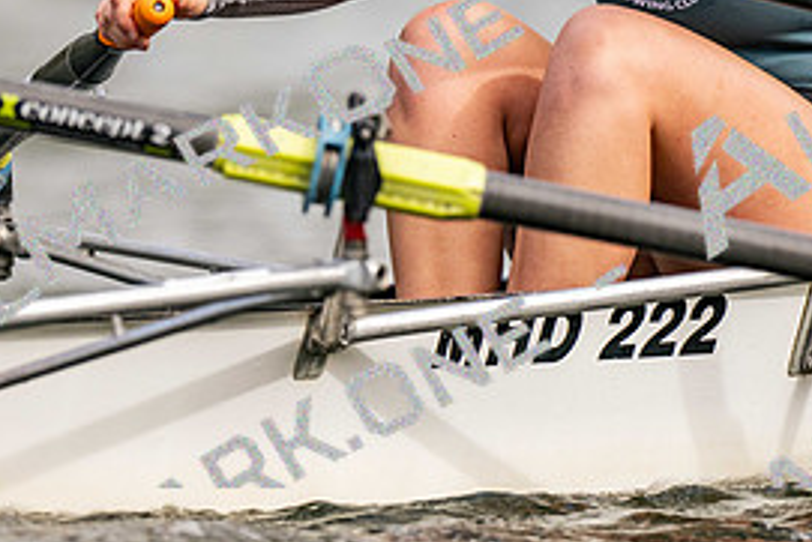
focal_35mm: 1283
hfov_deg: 1.6
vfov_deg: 1.1
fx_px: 28953
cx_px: 434
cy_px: -25
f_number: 4
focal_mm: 600
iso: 400
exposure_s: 1/2500
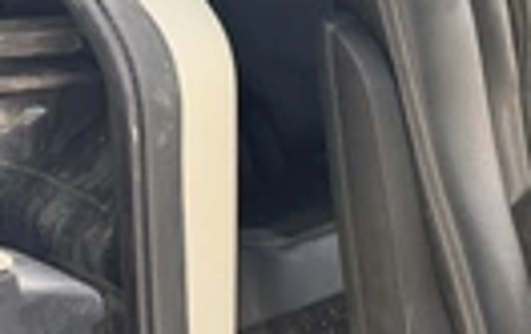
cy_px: 173
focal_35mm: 77
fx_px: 1116
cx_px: 660
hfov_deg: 24.0
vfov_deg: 17.0
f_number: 1.78
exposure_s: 1/177
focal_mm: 6.76
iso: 100
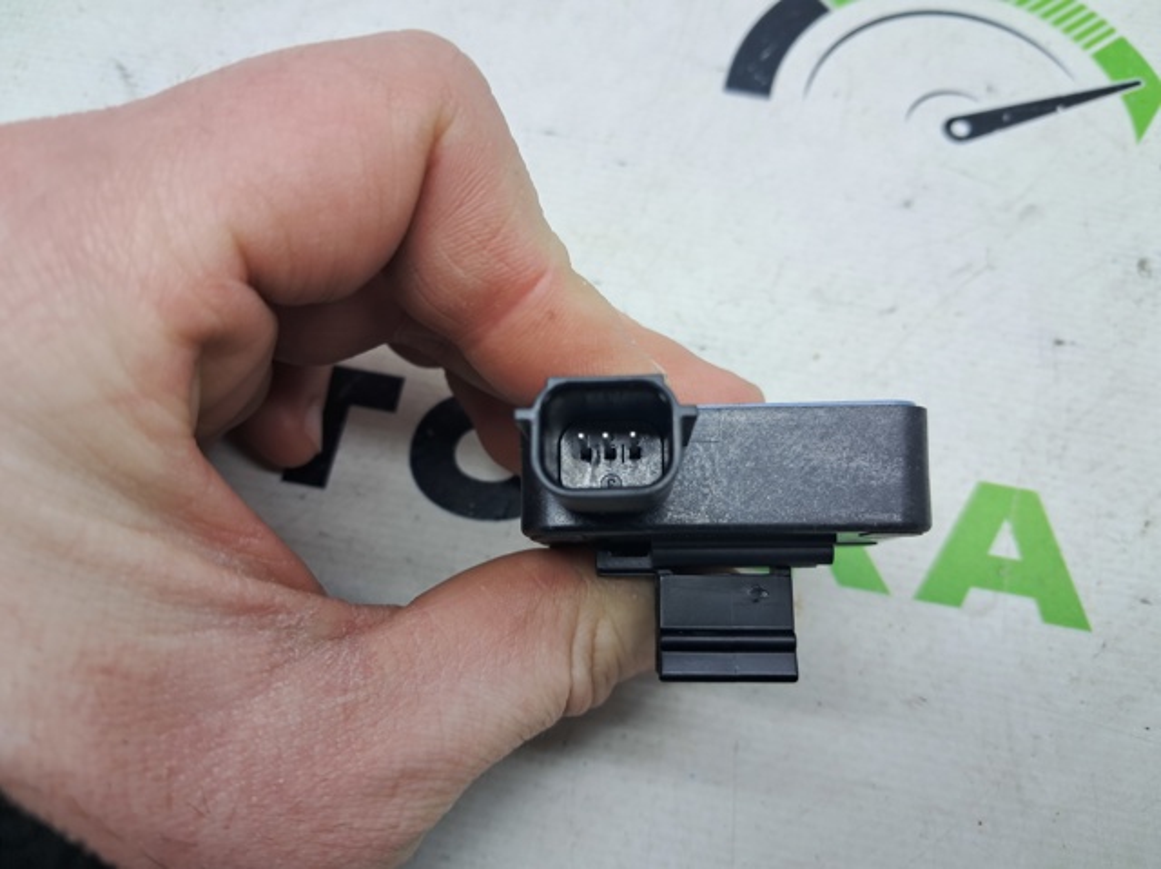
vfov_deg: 51.3
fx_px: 905
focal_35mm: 27
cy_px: 434
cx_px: 580
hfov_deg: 65.4
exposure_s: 1/50
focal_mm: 4
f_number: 1.8
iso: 50
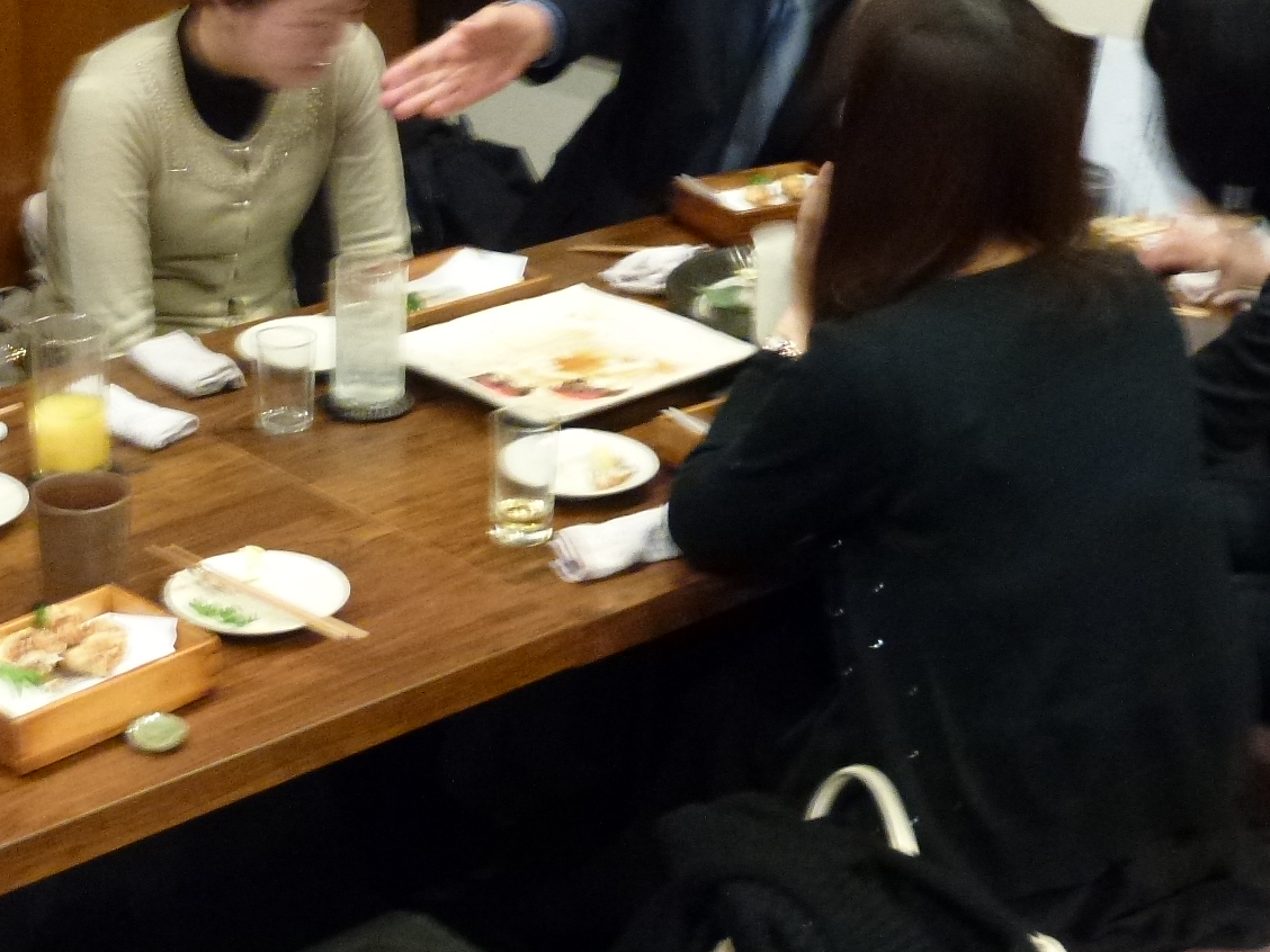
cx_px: 176
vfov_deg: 21.3
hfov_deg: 27.3
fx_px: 2531
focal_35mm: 69
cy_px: 360
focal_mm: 6.8
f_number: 3.8
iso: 400
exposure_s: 1/4
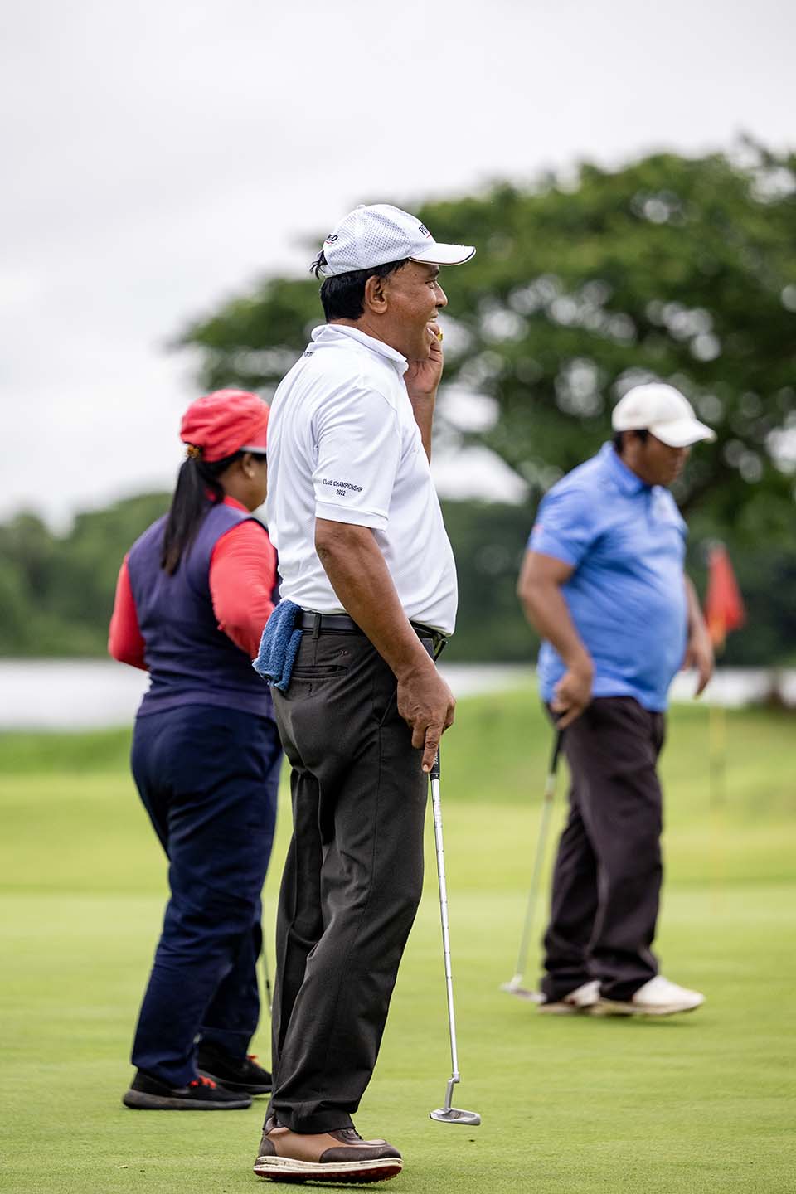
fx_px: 5140
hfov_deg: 8.9
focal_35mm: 155
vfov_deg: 13.2
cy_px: 597
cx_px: 398
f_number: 2.8
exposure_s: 1/2000
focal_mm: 155
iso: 900
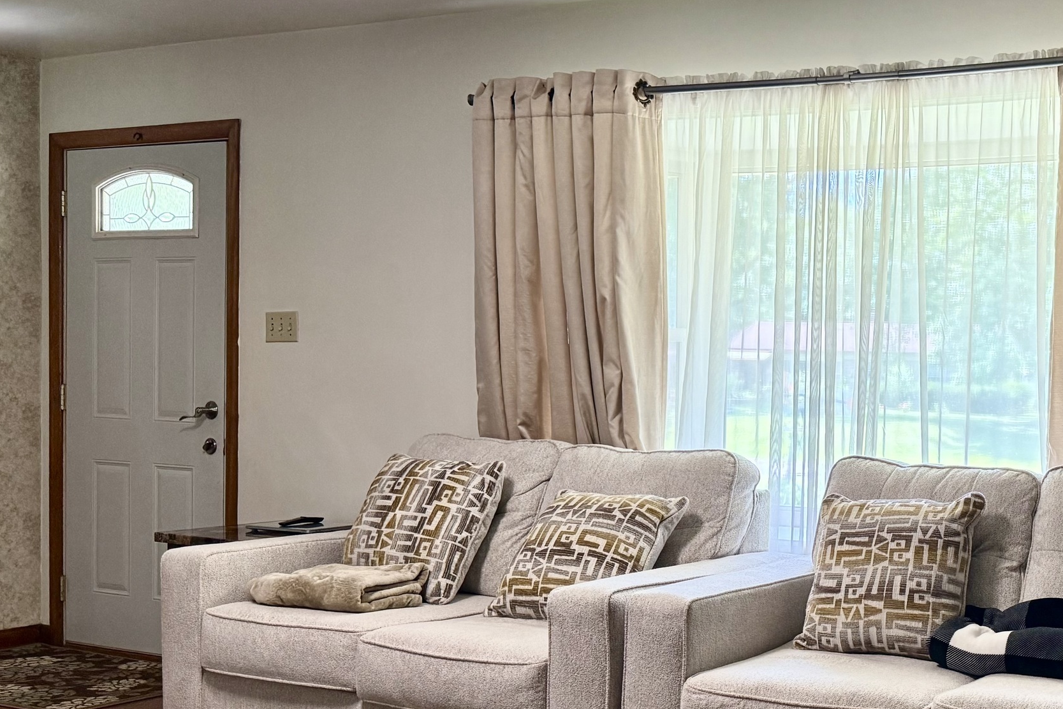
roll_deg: -1.9
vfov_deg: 29.1
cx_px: 912
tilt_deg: -2.2
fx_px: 1358
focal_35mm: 46
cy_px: 447
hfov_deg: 40.2
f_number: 1.78
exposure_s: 1/120
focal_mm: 6.76
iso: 320
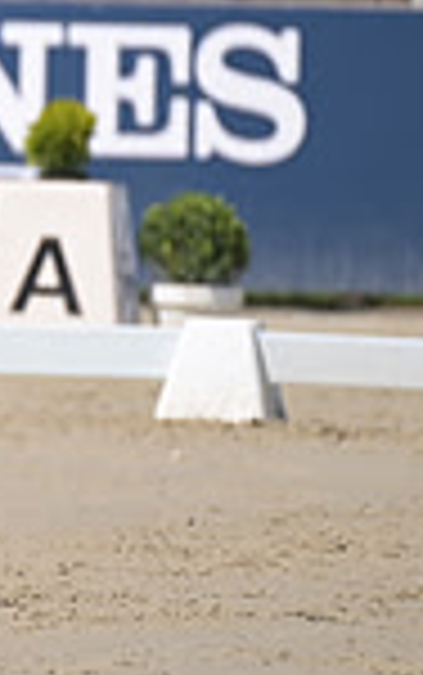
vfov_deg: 1.3
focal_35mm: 1575
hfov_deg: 0.8
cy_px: -43
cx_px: -778
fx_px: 28995
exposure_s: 1/1250
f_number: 5
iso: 200
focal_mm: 400
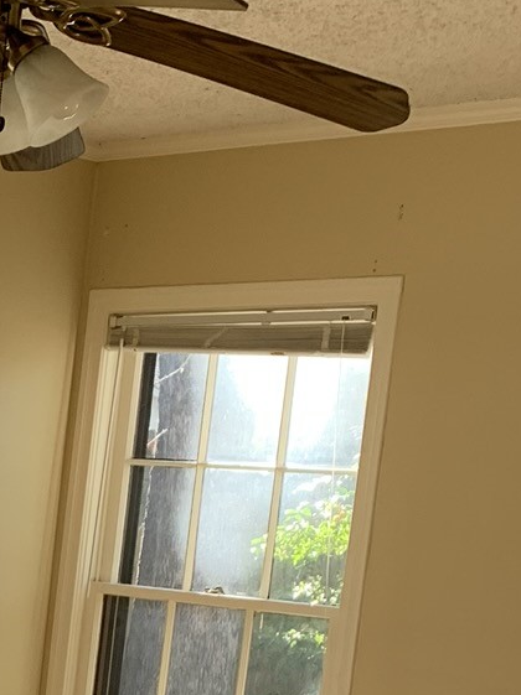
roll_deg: -4.4
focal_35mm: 95
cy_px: 788
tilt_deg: -9.2
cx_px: -308
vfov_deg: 19.7
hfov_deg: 14.3
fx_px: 1909
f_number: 1.8
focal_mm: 4.25
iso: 64
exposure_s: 1/121
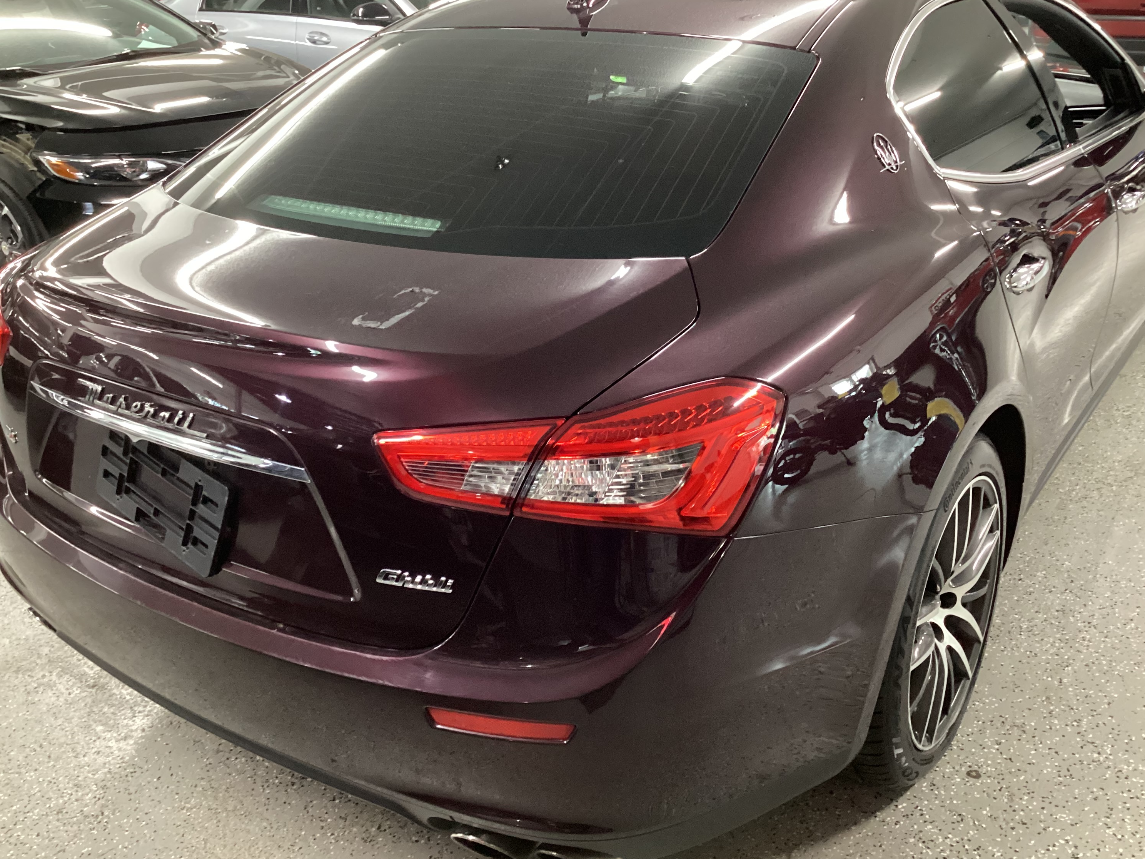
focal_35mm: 34
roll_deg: +1.8
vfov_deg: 41.8
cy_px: 399
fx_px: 1125
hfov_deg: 54.0
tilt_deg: -24.9
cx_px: 571
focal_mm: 3.3
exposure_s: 1/30
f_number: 2.4
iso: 500
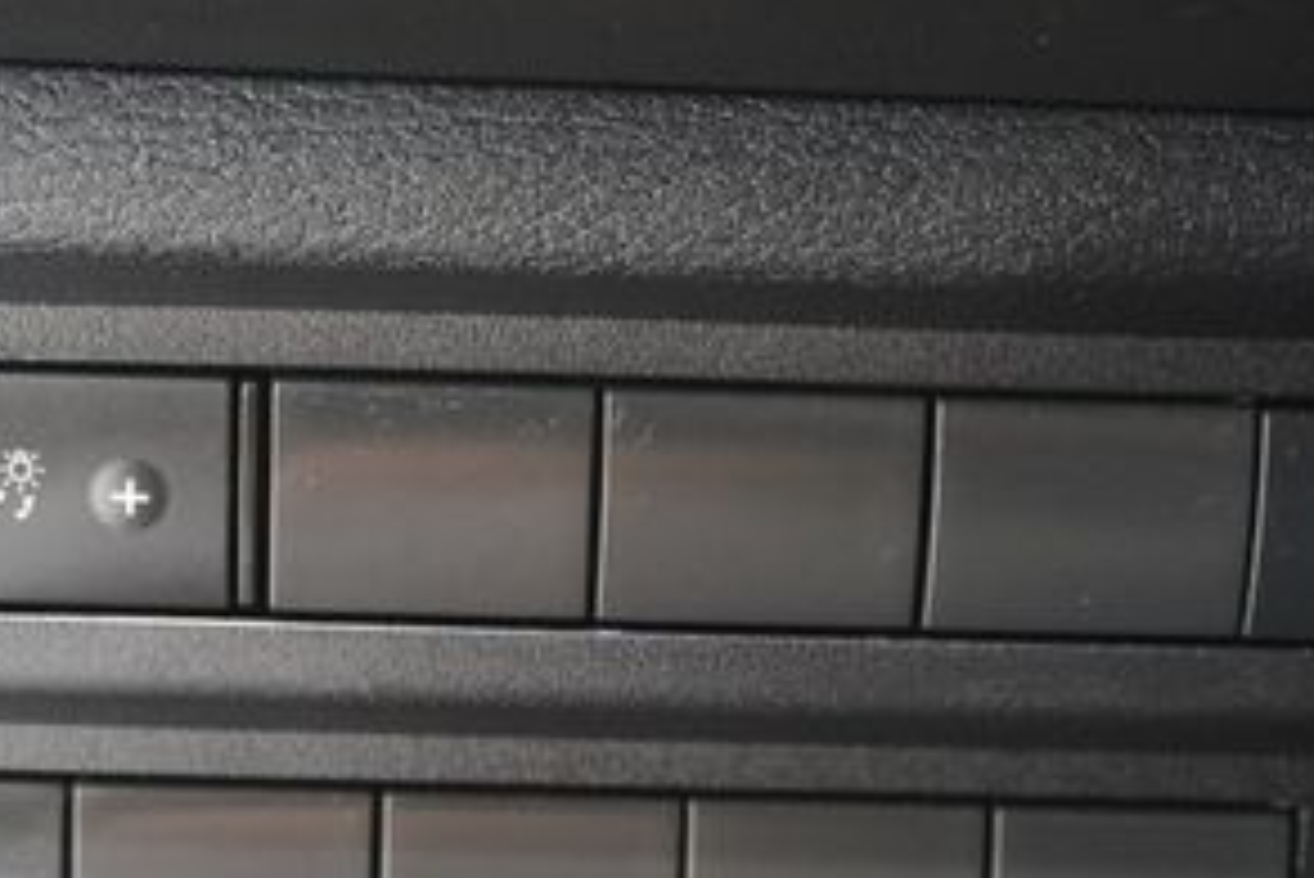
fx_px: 3360
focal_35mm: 92
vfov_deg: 14.8
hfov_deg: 22.1
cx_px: 513
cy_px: 624
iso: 4000
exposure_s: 1/60
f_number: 4.5
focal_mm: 28
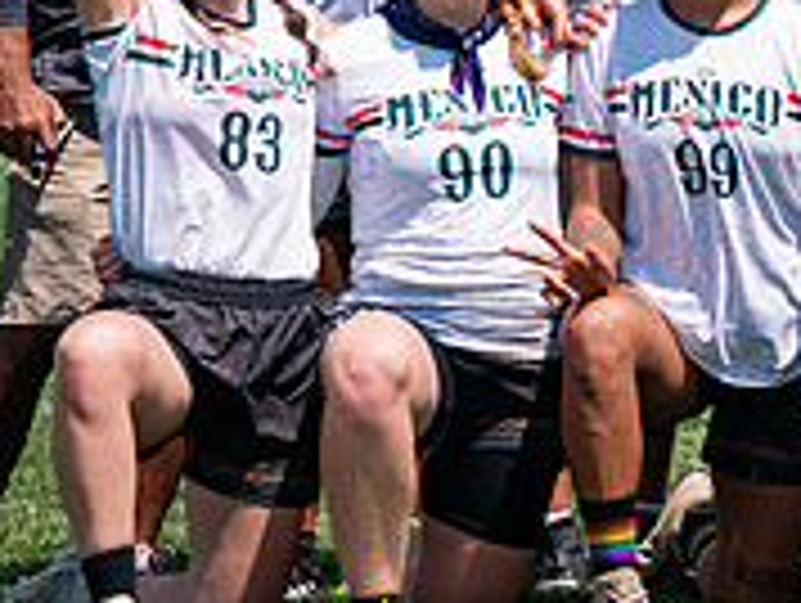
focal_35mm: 291
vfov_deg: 5.1
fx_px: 6743
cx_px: 1173
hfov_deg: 6.7
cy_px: -32
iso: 500
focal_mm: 84
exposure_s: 1/3200
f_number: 5.6
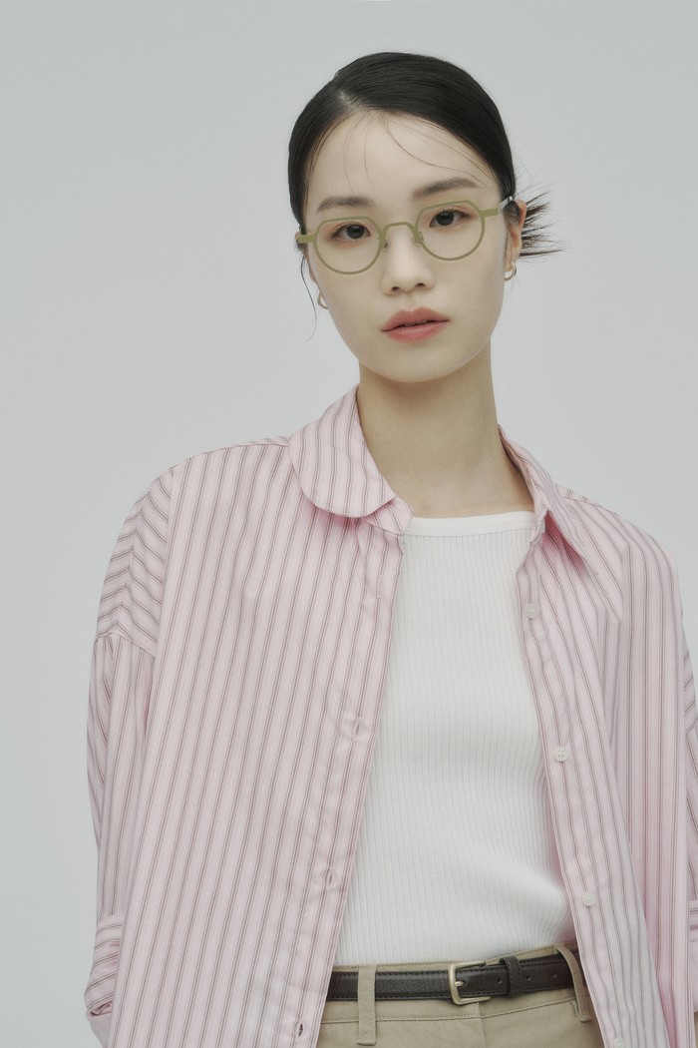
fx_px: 2617
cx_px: 349
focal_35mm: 90
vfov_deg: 22.6
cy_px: 524
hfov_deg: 15.2
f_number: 11
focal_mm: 90
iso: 400
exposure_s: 1/125
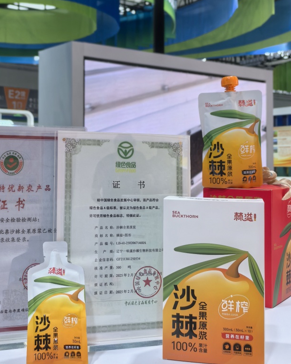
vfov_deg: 34.5
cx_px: 107
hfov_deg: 28.0
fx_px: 581
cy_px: 133
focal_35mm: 54
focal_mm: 5.75
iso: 100
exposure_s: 1/100
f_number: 2
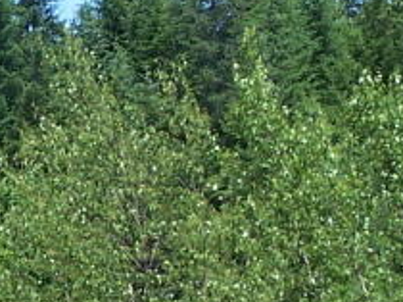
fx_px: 3919
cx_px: -129
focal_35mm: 337
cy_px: 65
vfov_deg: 4.4
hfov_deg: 5.8
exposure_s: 1/640
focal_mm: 11.5
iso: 80
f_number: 3.2
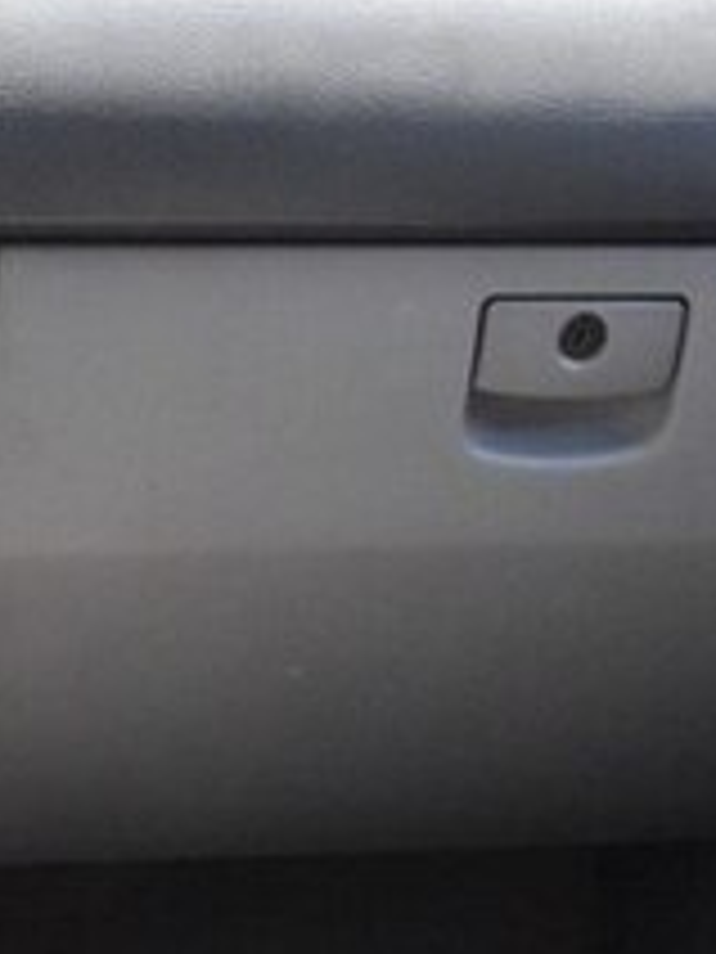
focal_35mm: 106
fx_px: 2923
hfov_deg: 12.2
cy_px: 488
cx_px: -752
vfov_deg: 18.5
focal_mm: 6.3
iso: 80
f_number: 2.8
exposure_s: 1/125
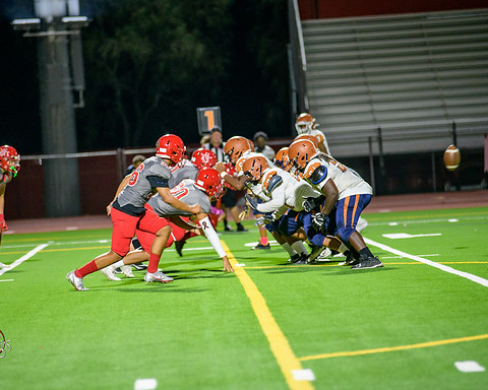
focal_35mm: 227
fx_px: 3279
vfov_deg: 6.8
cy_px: 194
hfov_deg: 8.5
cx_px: 205
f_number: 2.8
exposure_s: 1/250
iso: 1600
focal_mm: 200
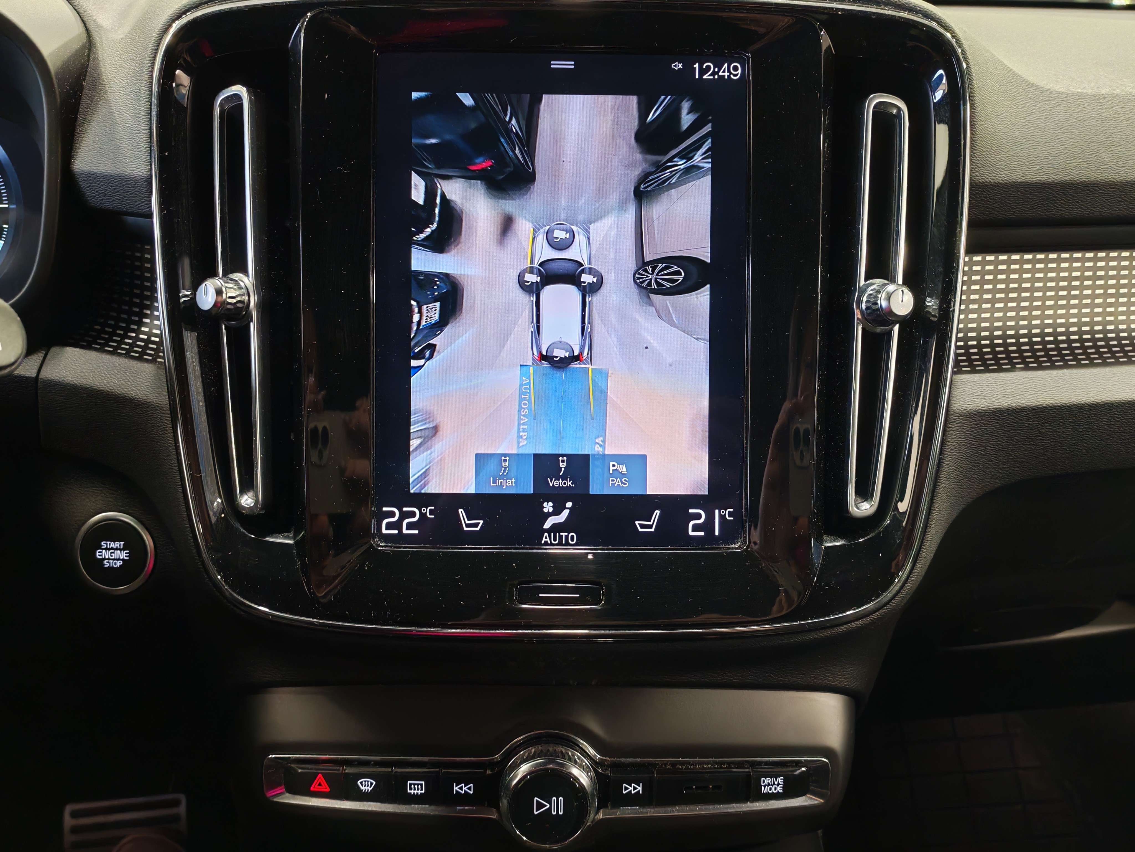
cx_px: 568
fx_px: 1016
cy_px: 426
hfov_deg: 58.4
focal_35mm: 31
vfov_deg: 45.4
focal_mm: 6.12
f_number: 1.9
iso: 1000
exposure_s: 1/50
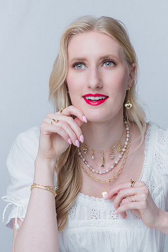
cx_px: 84
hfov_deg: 13.0
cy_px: 126
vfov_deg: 19.5
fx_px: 735
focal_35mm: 105
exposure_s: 1/160
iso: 200
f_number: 16
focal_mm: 105
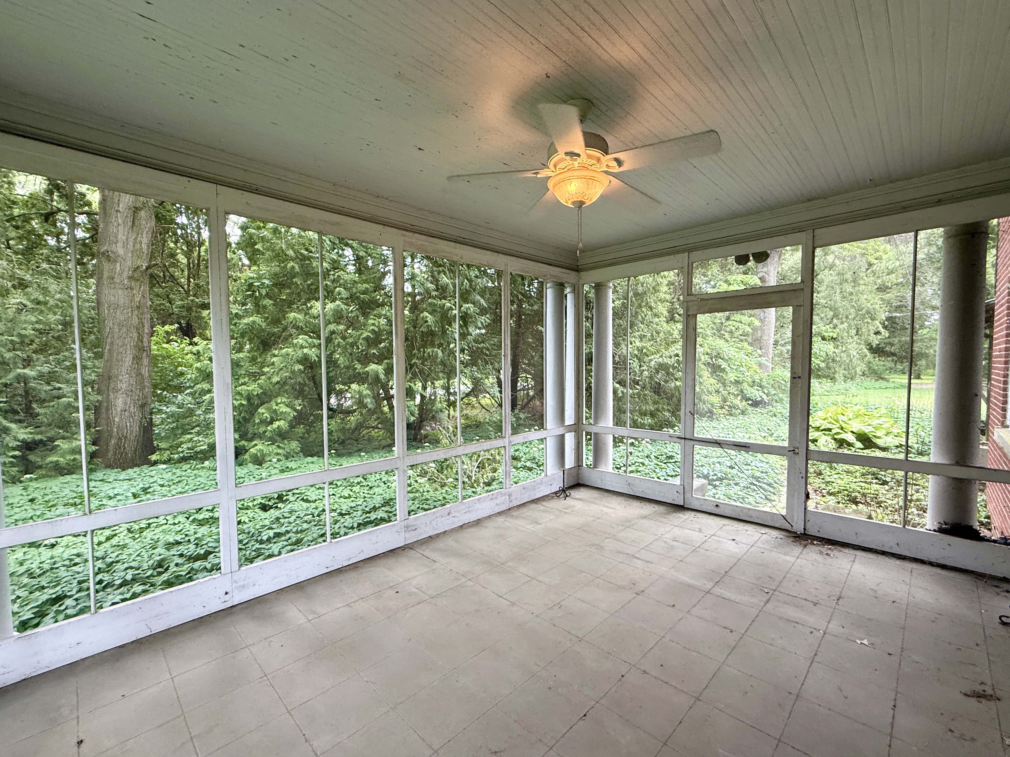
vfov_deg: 81.7
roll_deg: +0.5
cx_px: 523
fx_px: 438
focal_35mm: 15
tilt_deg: -2.6
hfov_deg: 98.1
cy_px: 385
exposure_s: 1/99
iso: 200
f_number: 2.2
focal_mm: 2.22
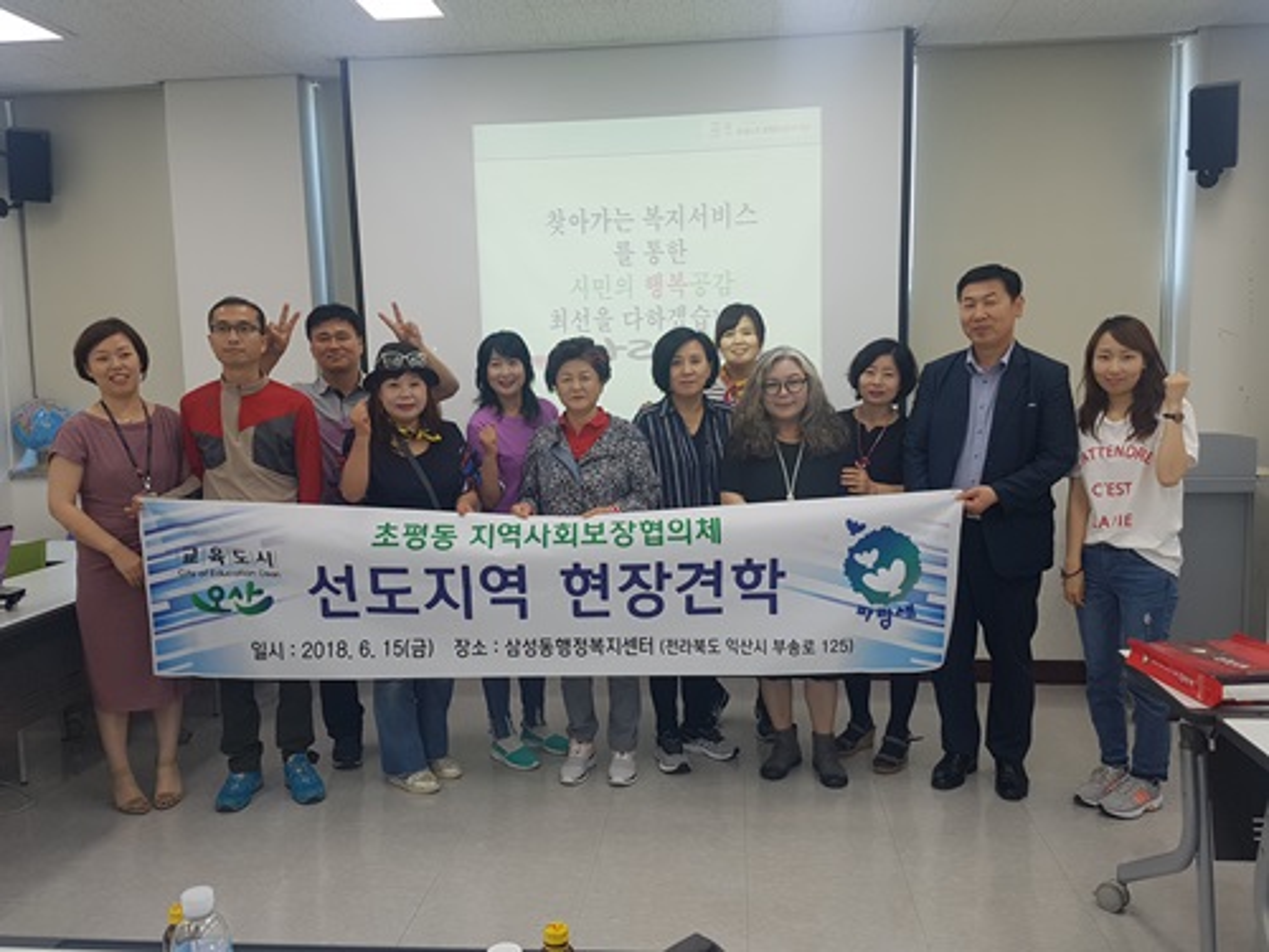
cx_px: 634
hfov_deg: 67.3
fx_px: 953
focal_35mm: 26
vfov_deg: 53.1
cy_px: 476
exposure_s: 1/120
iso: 64
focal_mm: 4.2
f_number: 1.7
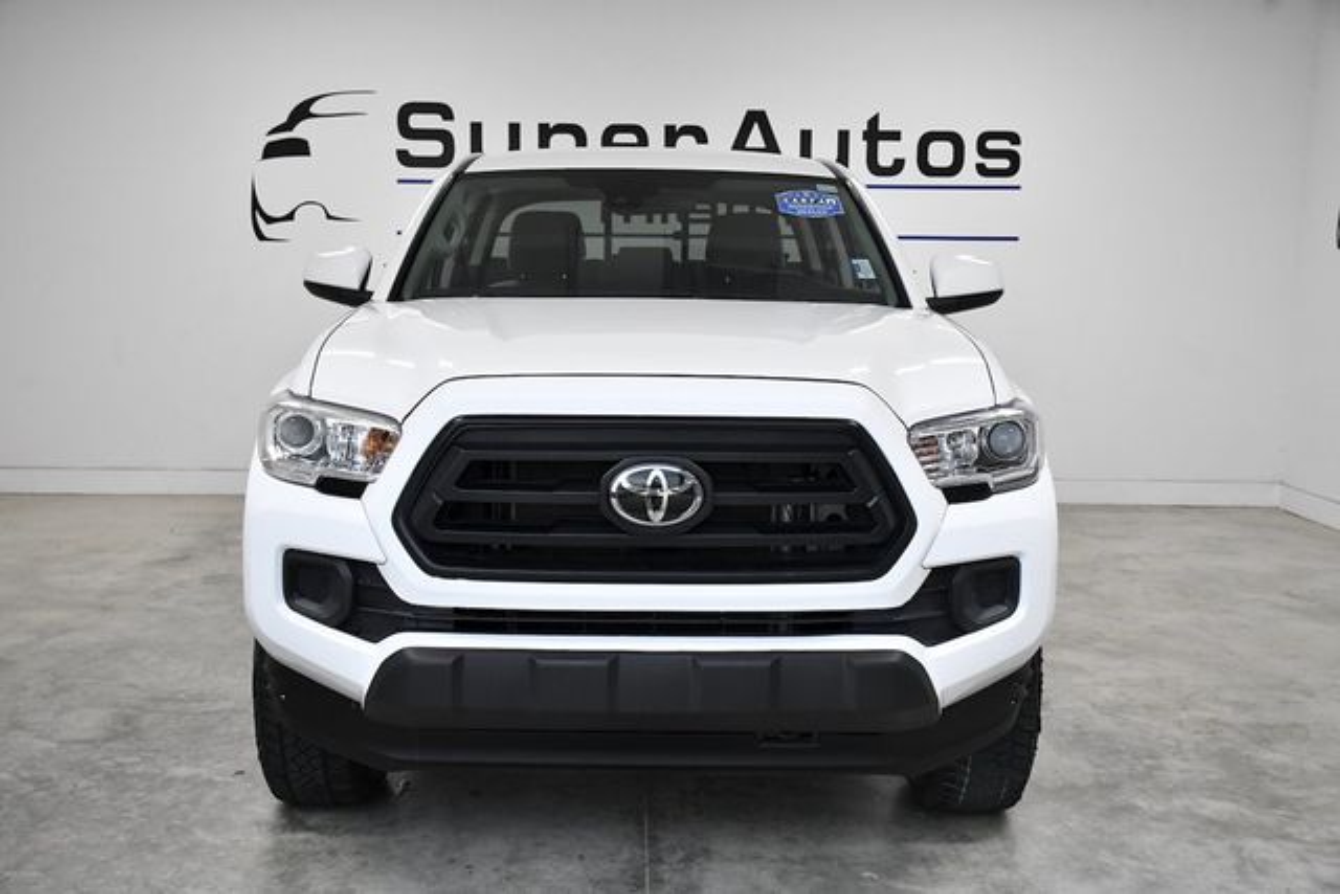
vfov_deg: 34.2
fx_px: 1452
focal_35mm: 39
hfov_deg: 49.5
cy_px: 447
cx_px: 670
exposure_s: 1/1000
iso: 2500
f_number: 4.5
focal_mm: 26
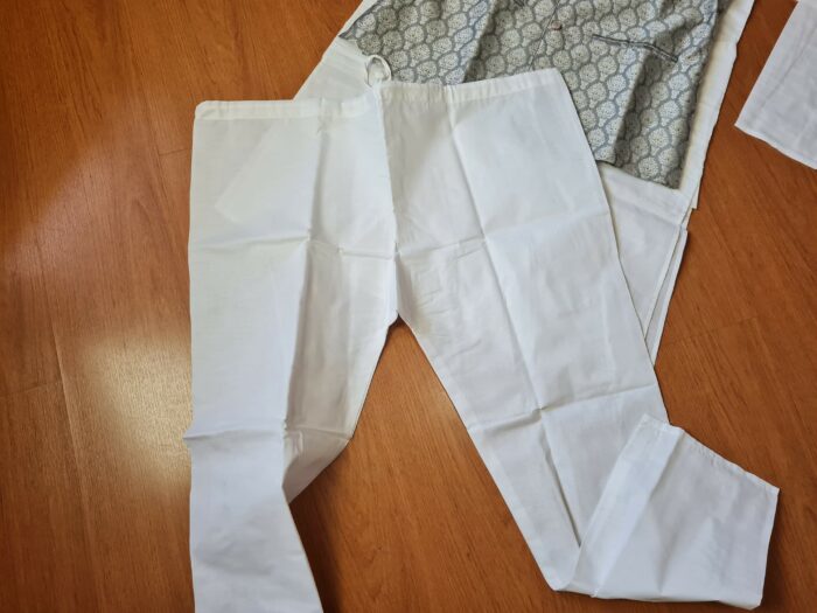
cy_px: 306
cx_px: 408
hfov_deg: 67.3
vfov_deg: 53.1
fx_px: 614
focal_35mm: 26
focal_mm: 5.4
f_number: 1.8
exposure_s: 1/120
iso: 160
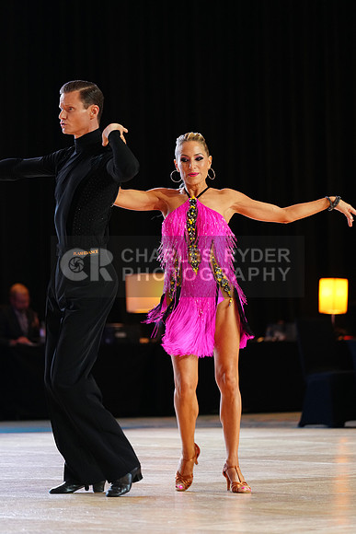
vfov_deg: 10.3
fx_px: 2965
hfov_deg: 6.9
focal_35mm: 200
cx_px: 178
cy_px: 267
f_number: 4
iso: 2500
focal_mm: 200
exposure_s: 1/250
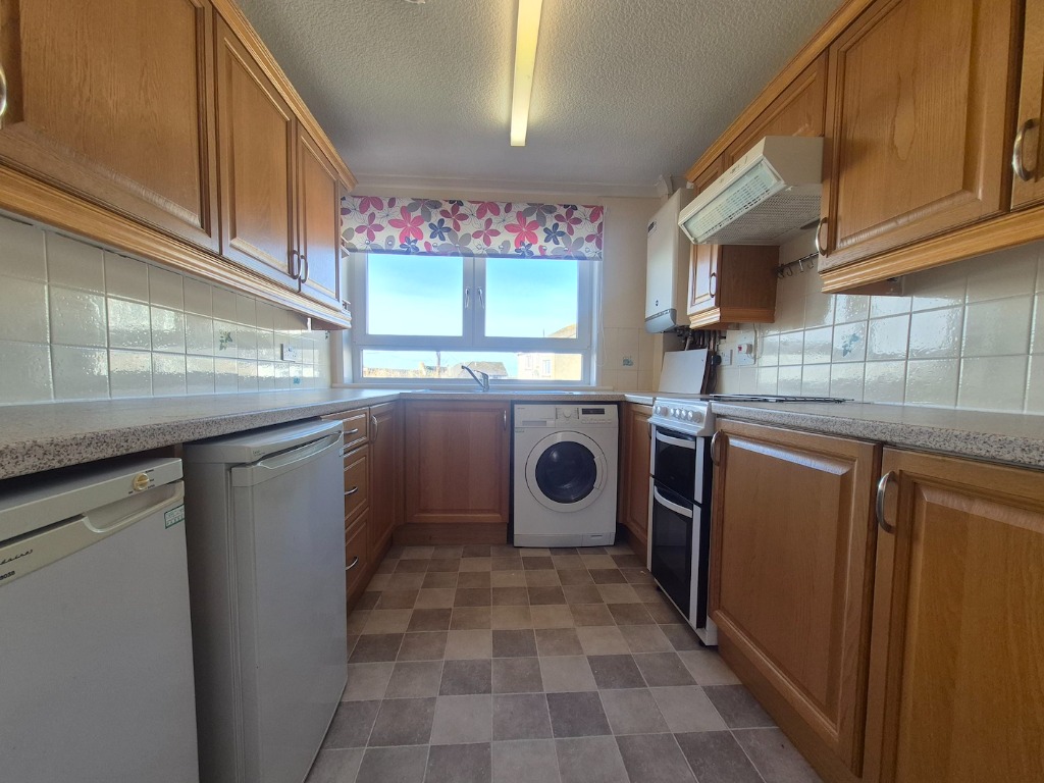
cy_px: 392
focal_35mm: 13
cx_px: 522
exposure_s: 1/100
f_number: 2.2
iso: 64
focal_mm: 1.74
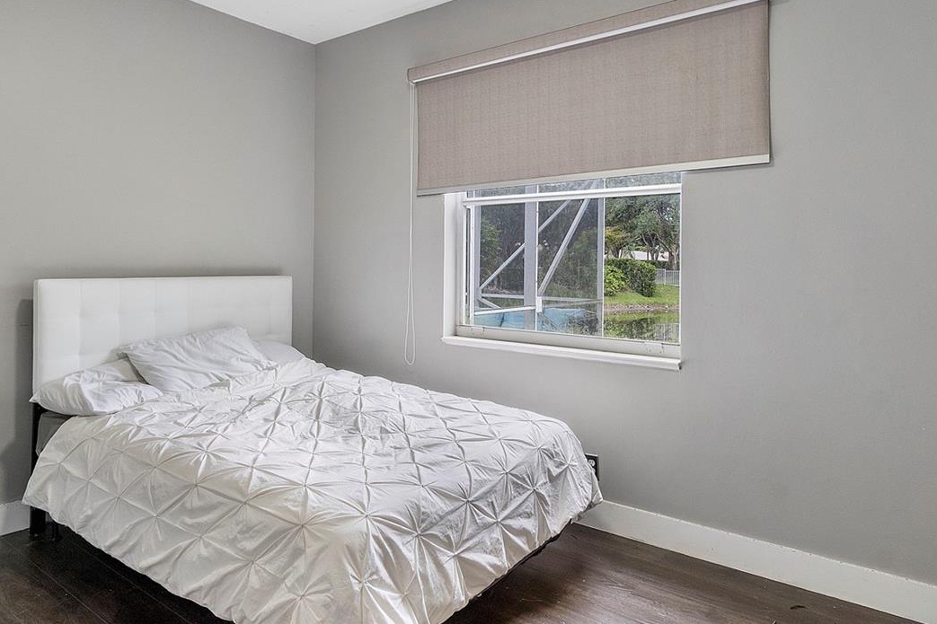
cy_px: 256
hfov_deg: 75.7
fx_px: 599
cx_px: 402
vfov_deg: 54.8
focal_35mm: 23
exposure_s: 1/10
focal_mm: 10
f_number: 11
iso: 160
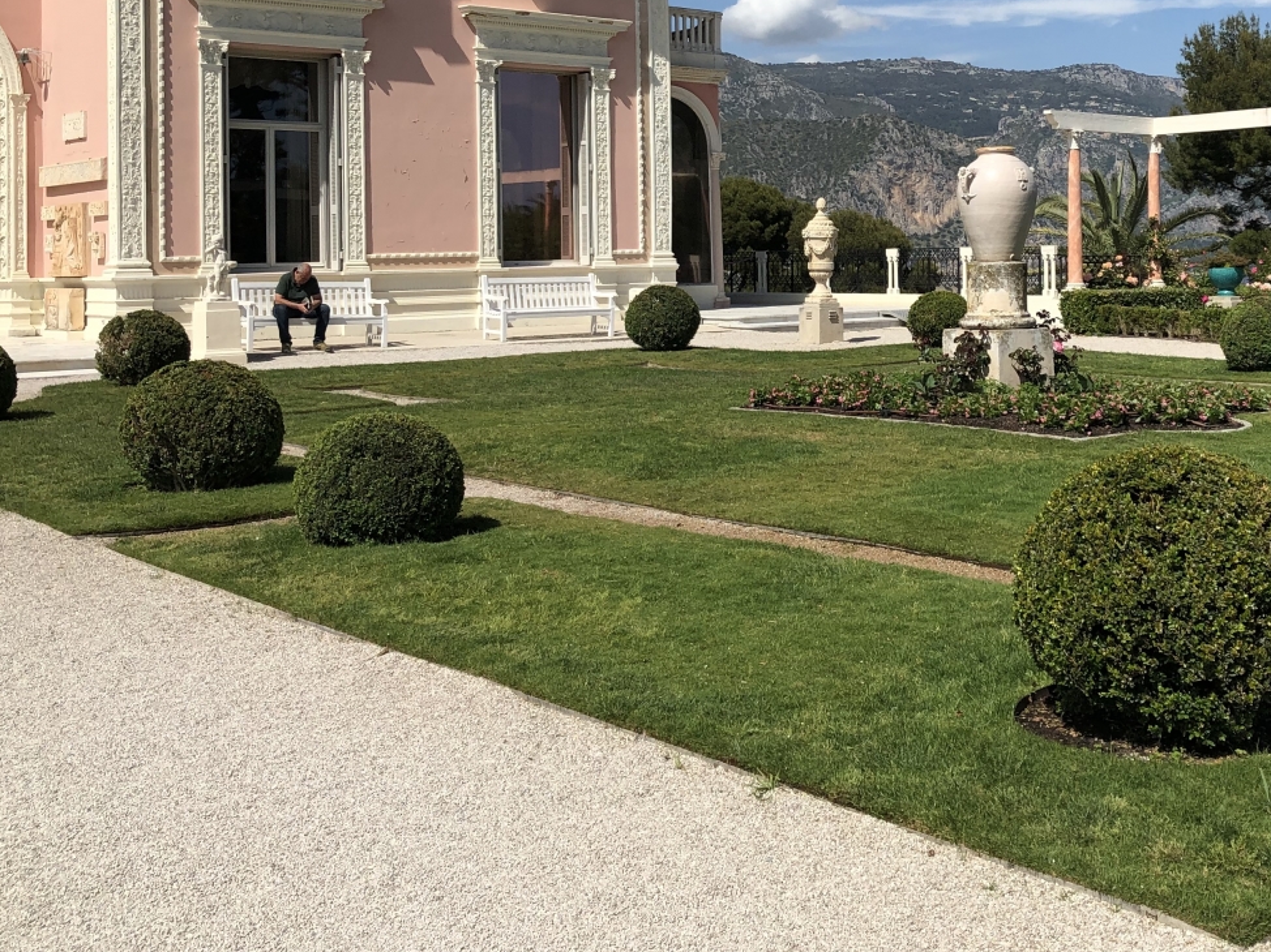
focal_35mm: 46
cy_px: 239
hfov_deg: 40.3
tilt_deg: +0.3
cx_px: 924
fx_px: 1689
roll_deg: +0.2
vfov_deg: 31.0
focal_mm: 3.99
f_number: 1.8
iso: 25
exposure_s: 1/3205
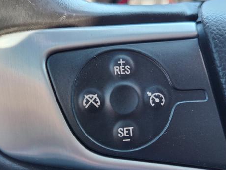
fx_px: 209
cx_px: 114
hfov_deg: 56.8
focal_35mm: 32
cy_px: 103
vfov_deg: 43.9
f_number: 1.88
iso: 519
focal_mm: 5.56
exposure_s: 1/120
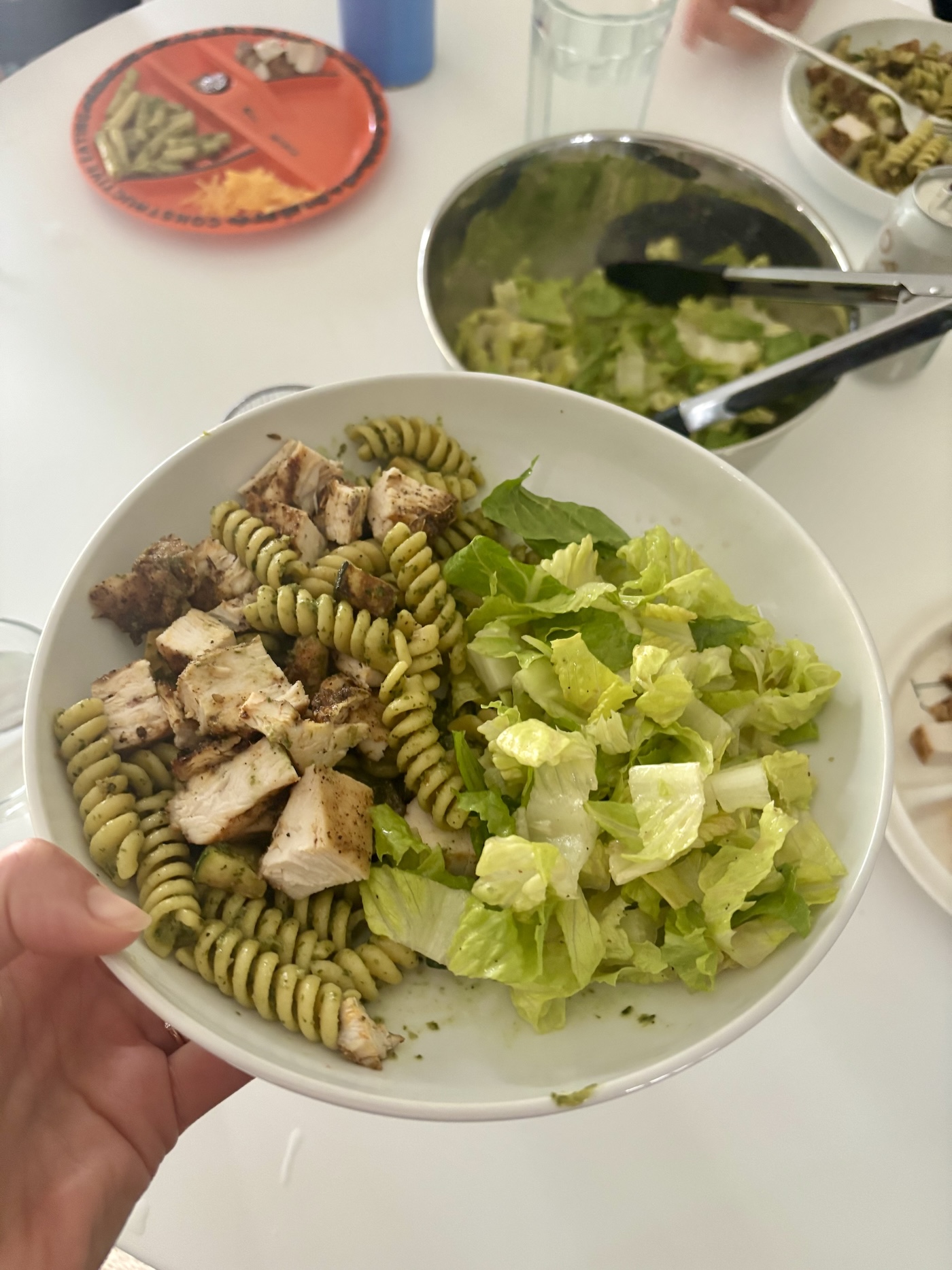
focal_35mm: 26
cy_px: 635
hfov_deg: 53.1
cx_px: 476
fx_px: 954
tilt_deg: -62.3
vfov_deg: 67.3
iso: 640
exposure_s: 1/40
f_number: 1.6
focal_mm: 5.96
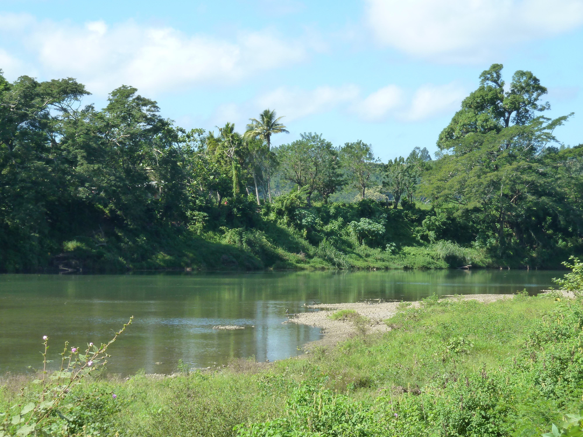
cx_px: 292
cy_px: 218
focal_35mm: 96
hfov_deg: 20.4
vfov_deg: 15.4
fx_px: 1617
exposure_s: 1/250
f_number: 4.3
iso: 125
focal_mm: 15.8
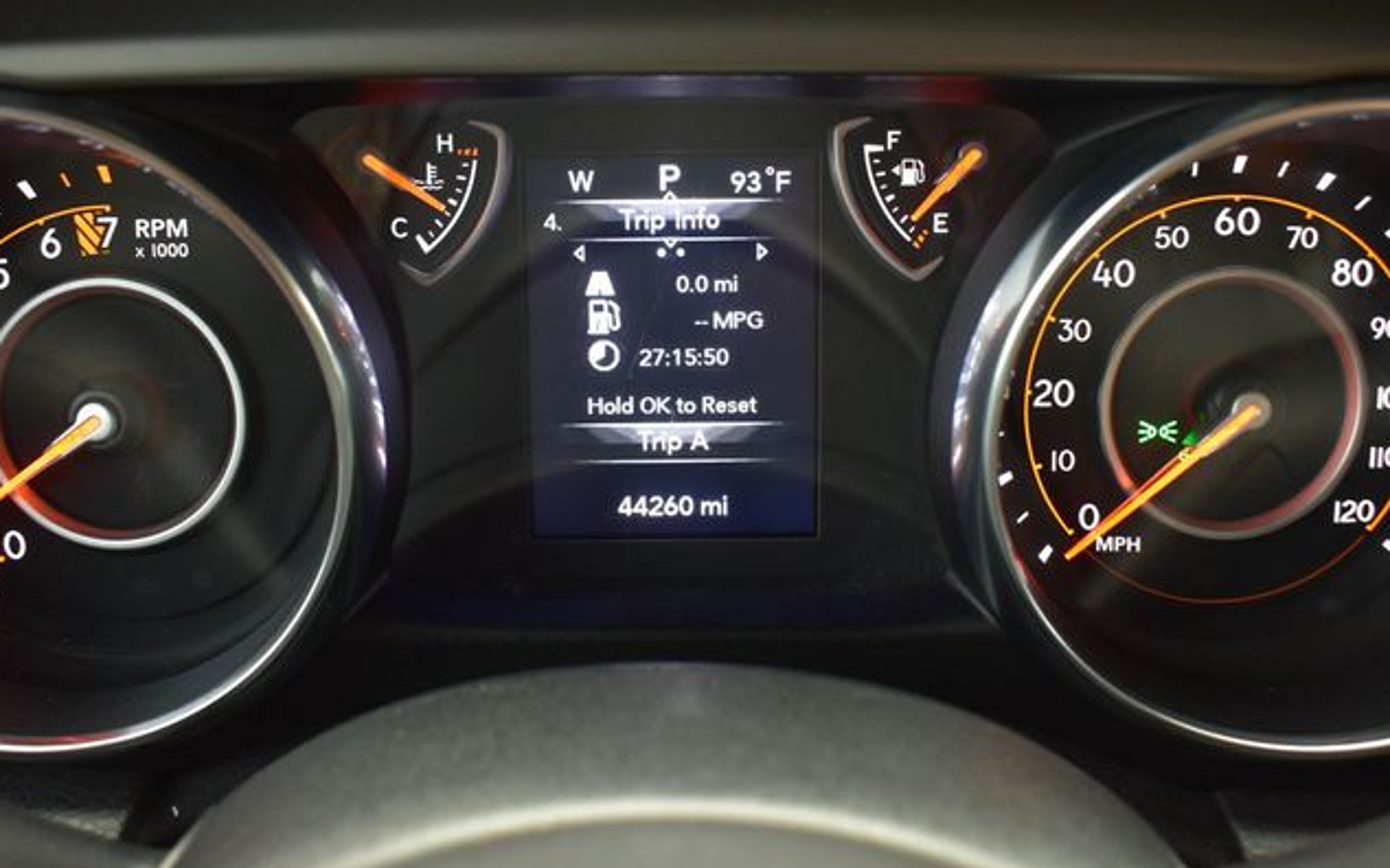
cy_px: 414
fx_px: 1401
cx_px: 691
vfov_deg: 34.4
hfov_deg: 52.8
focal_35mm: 37
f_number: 6.3
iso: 720
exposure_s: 1/15
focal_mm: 24
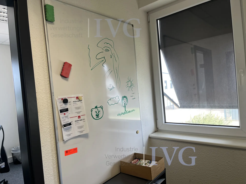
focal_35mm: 26
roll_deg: +5.7
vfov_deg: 53.1
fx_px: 185
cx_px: 123
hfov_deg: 67.3
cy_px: 92
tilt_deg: +1.3
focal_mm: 5.1
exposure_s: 1/100
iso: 50
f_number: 1.6
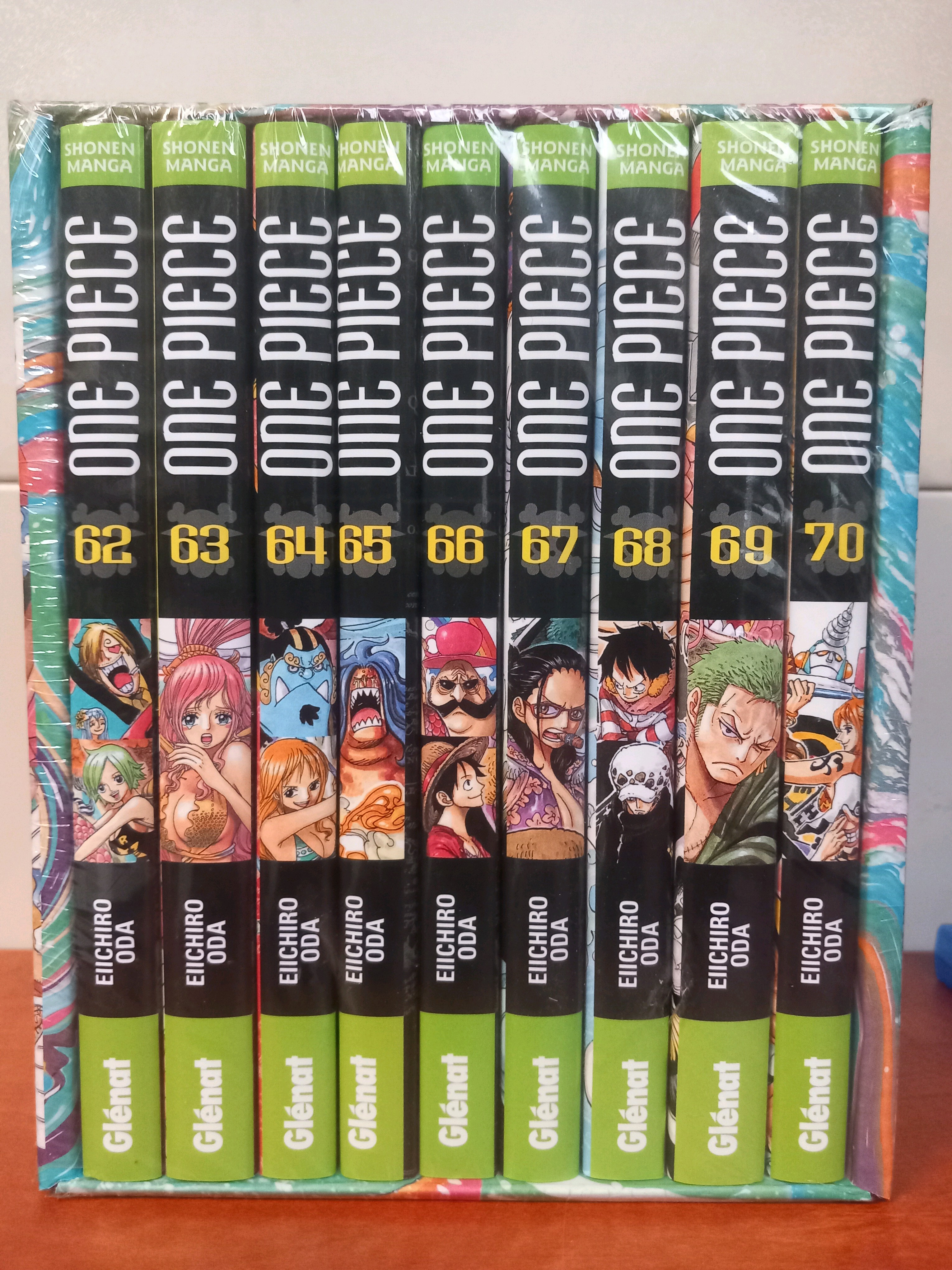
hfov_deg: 51.4
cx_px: 476
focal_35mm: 27
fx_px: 990
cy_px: 635
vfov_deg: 65.3
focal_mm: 4
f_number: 1.8
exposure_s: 1/25.1
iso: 500
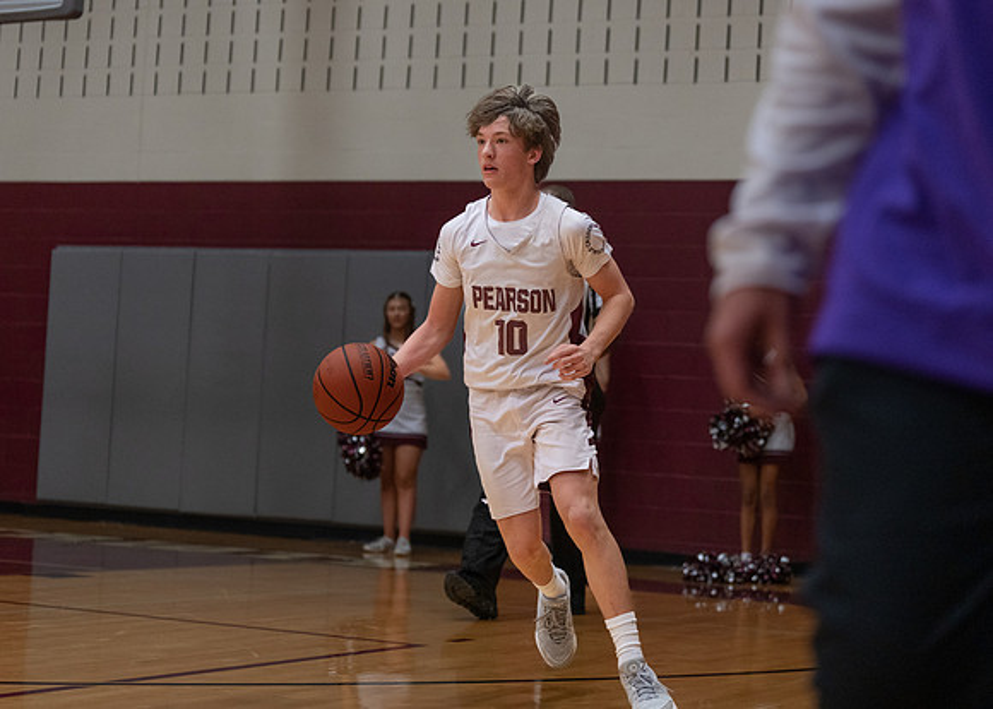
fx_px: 2189
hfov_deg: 25.6
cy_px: 354
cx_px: 496
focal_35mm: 78
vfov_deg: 18.4
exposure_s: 1/1000
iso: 2500
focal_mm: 70
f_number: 2.8
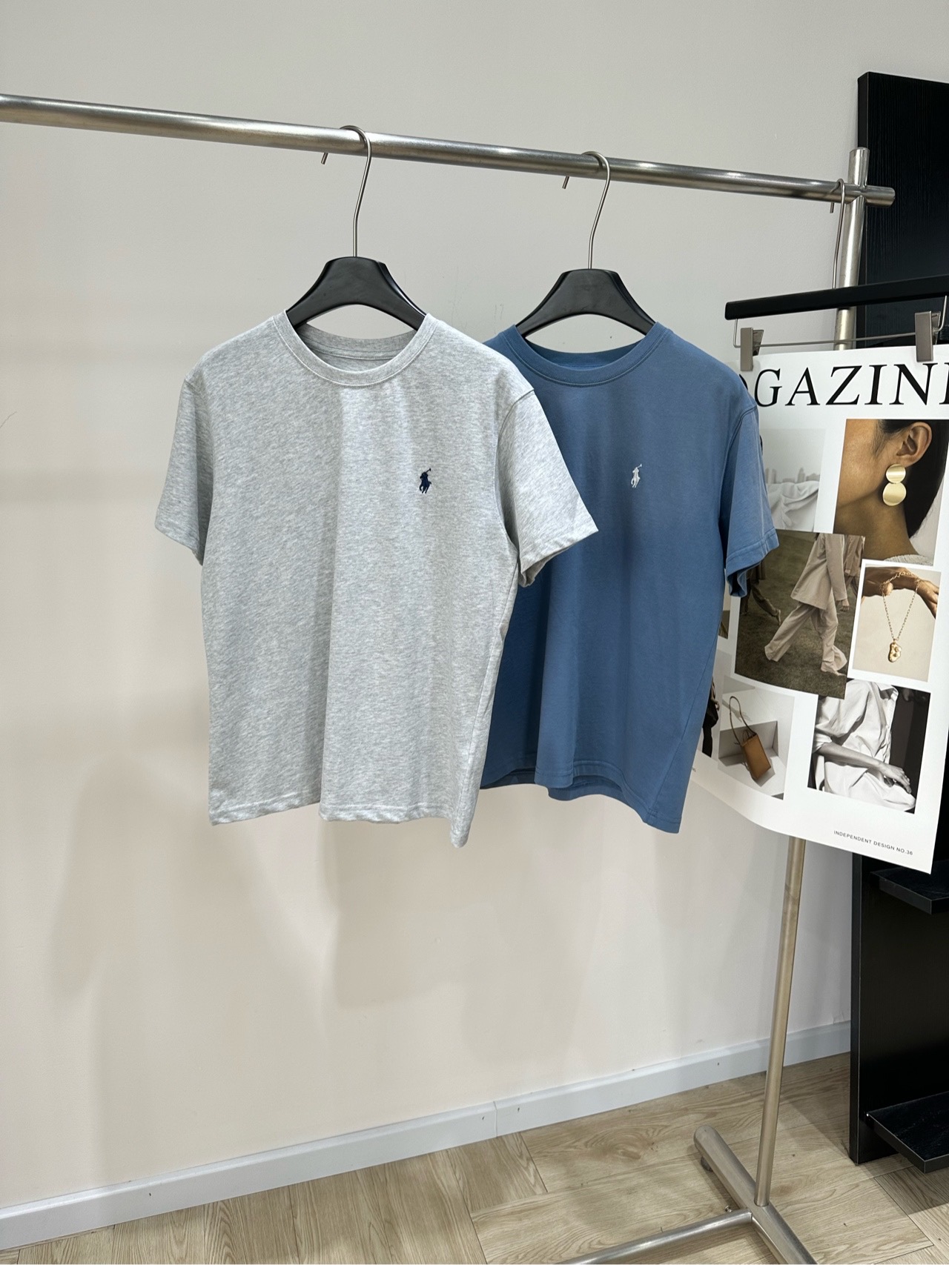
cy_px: 632
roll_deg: -1.5
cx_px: 474
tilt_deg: -13.1
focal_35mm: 24
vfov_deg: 71.6
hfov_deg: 56.8
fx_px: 877
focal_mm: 6.86
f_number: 1.78
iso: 64
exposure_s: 1/170
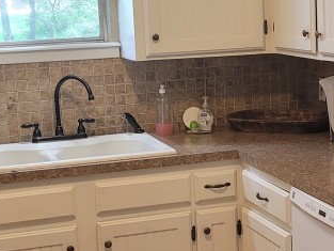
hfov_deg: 22.9
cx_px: 223
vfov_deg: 17.4
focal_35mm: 85
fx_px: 820
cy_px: 136
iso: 250
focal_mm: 5.4
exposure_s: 1/60
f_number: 1.8
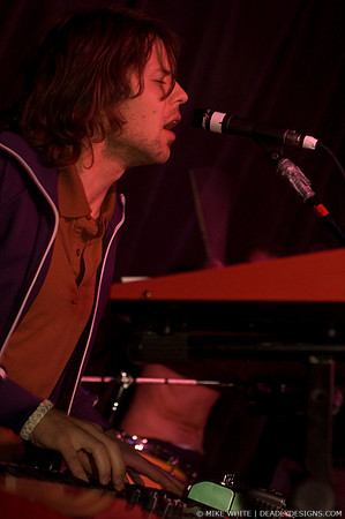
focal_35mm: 78
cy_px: 260
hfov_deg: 17.5
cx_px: 172
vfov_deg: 26.0
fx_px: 1124
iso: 800
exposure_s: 1/20
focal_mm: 52
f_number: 3.2
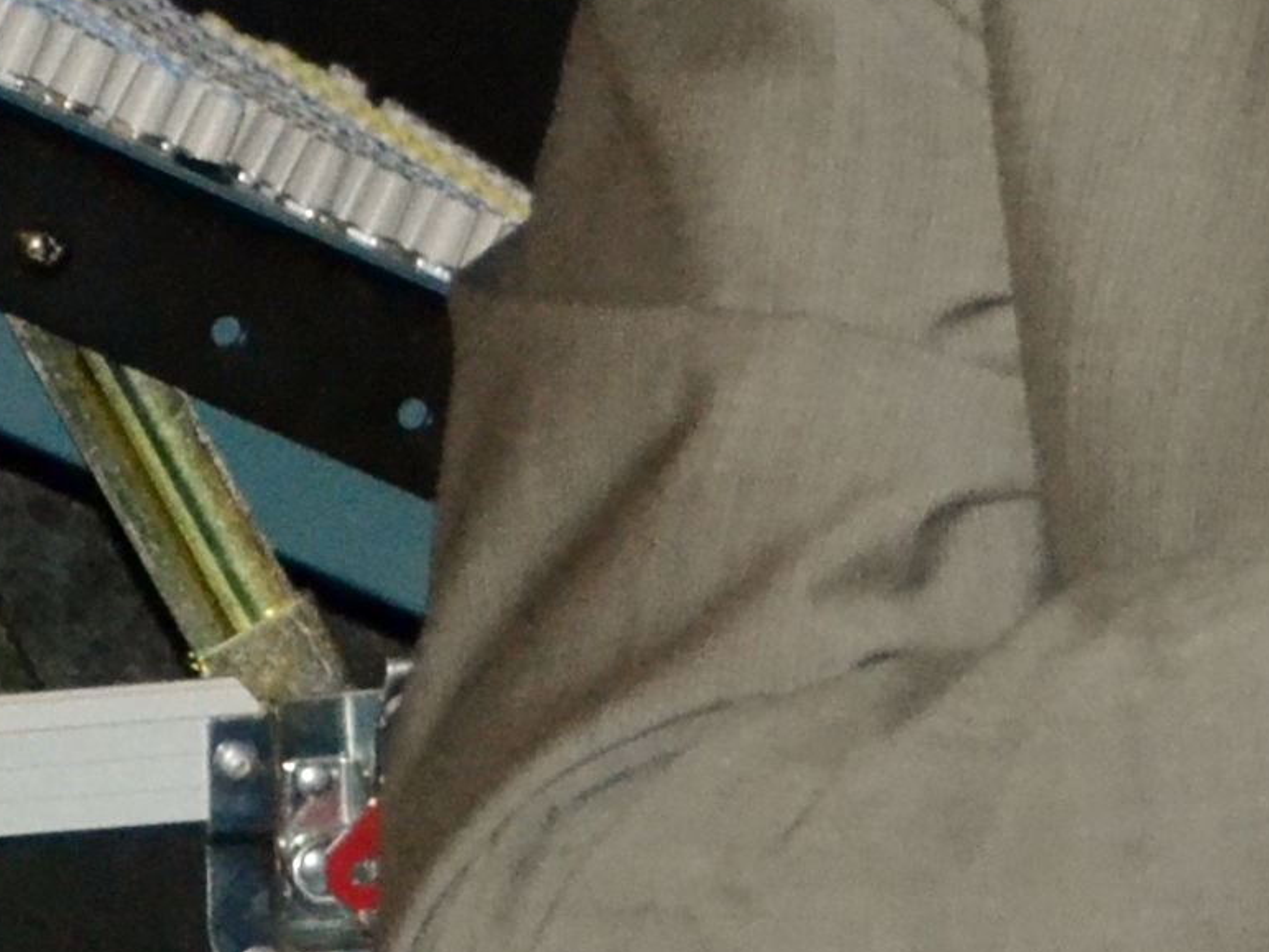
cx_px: 3580
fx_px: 23677
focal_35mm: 646
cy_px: -525
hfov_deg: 3.0
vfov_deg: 2.3
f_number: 5.3
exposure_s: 1/60
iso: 3200
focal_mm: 75
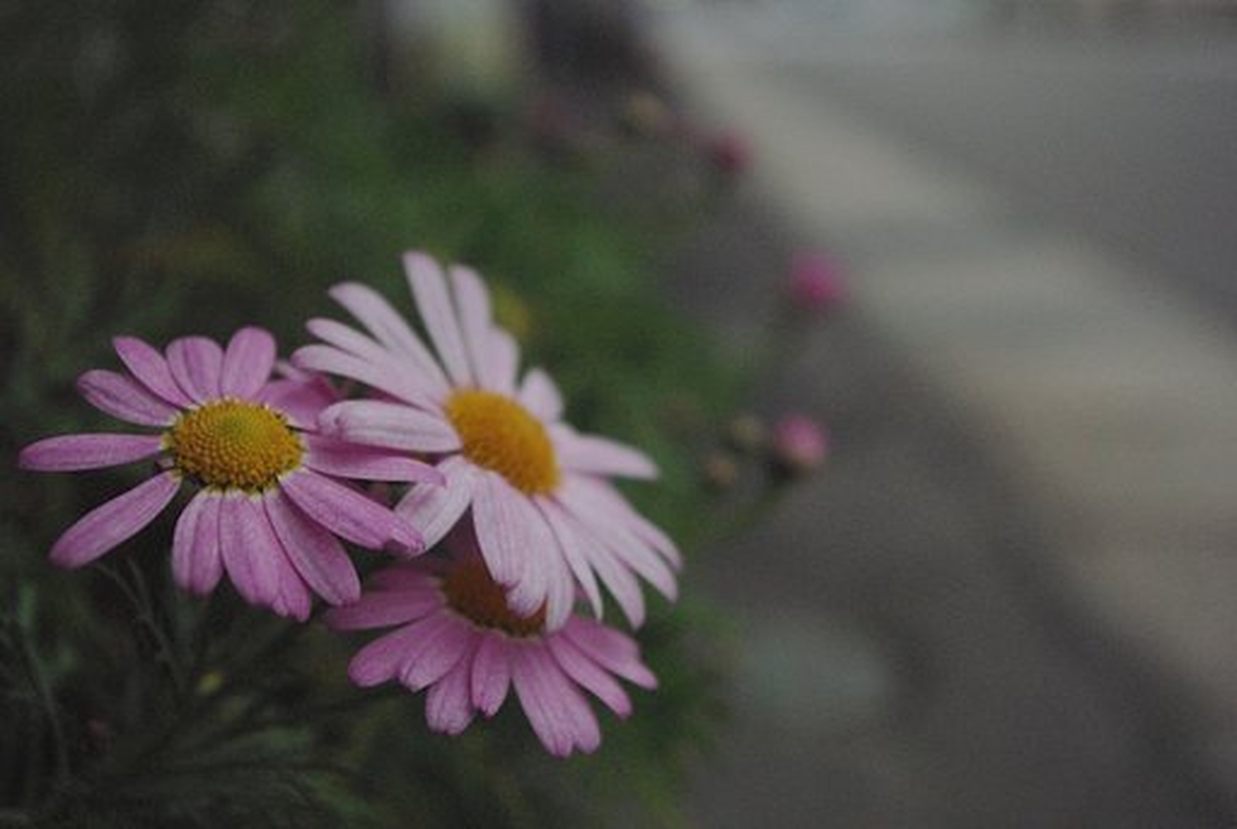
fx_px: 1583
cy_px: 414
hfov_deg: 42.7
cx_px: 618
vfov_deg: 29.3
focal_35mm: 46
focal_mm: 30.63
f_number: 4
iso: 1600
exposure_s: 1/250
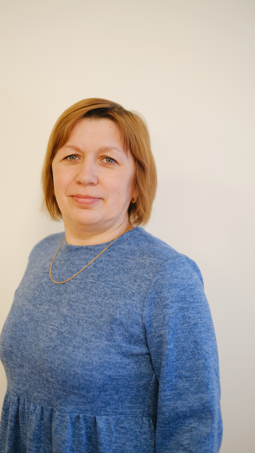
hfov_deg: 21.4
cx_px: 103
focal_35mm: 56
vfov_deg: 37.2
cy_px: 227
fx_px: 673
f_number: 1.4
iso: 160
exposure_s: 1/60
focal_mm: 35
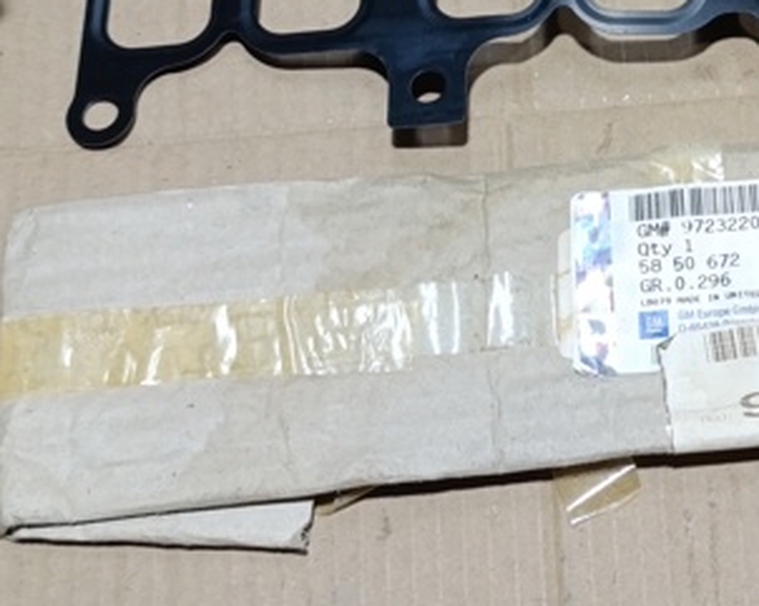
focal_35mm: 95
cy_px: 128
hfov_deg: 19.5
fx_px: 2132
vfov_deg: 16.1
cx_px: 780
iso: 640
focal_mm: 6.14
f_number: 1.6
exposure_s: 1/99.9
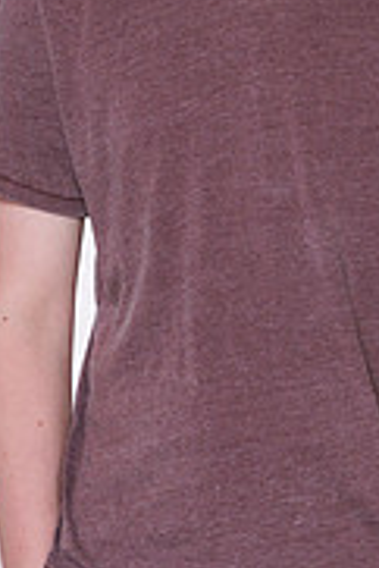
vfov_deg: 5.2
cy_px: 129
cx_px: 254
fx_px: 6257
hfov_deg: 3.5
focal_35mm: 397
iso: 400
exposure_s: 1/320
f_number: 7.1
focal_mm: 160
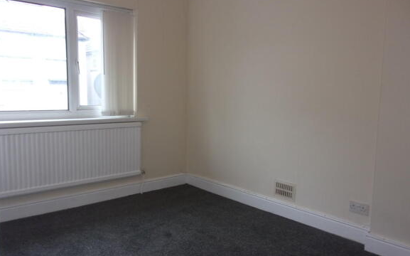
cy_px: 133
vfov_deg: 41.8
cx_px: 204
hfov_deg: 62.9
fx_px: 335
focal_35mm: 30
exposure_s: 1/34
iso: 109
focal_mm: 5.1
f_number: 3.9
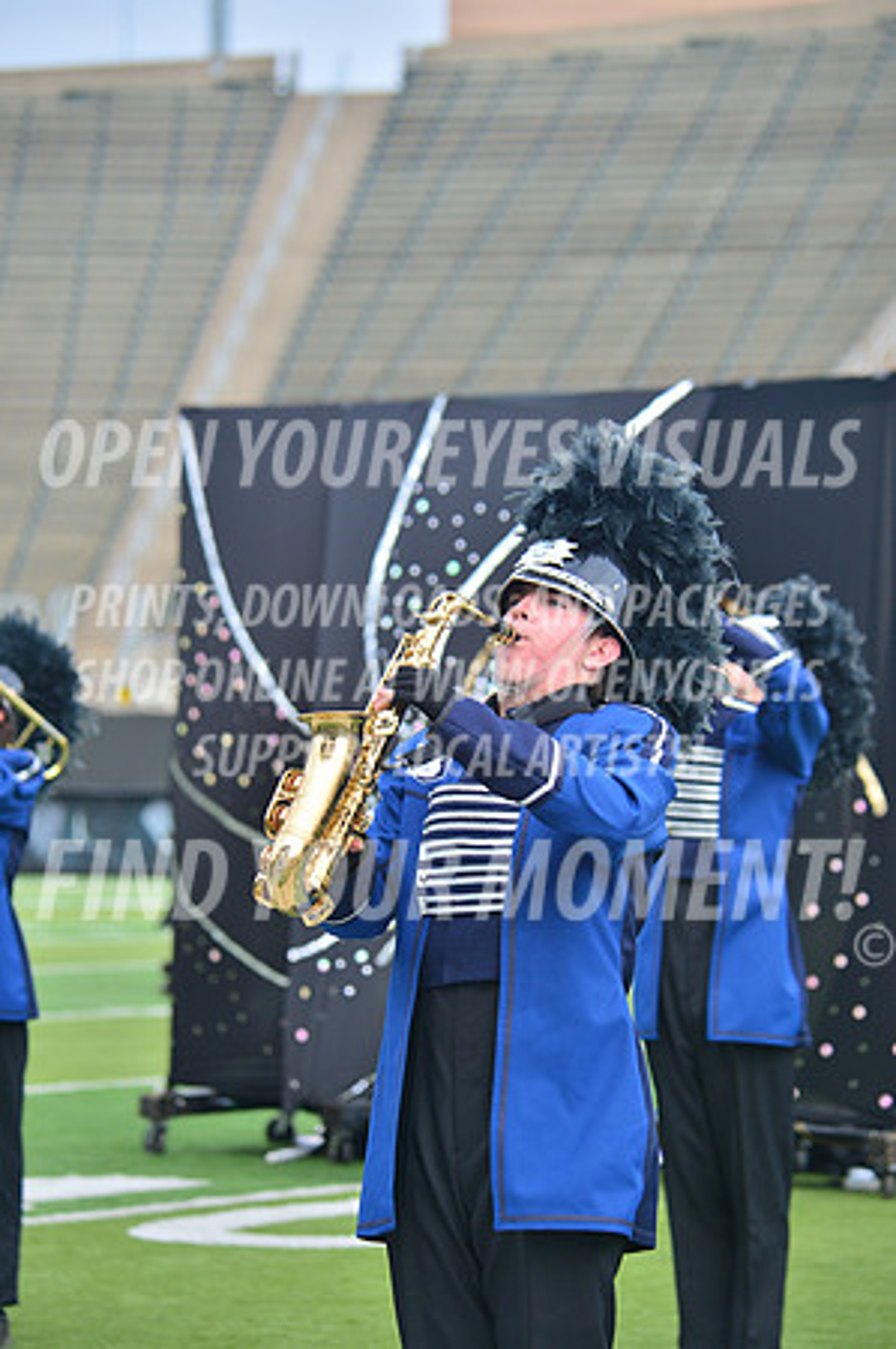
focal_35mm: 155
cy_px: 674
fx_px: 5800
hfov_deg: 8.8
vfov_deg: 13.3
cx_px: 448
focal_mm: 155
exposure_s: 1/500
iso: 200
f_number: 5.6
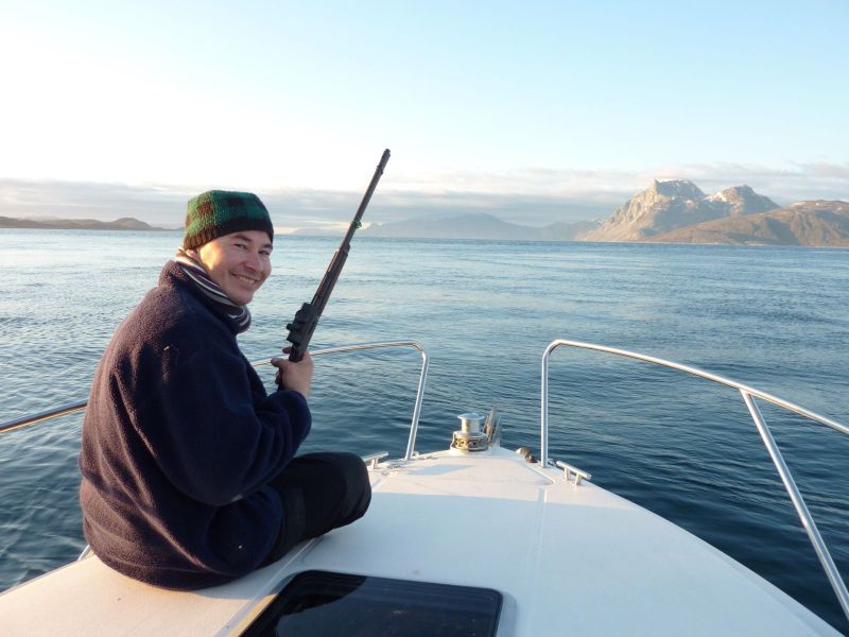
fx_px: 613
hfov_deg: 69.4
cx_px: 424
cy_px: 318
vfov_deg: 54.9
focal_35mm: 25
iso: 80
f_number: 3.5
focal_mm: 4.1
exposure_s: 1/125
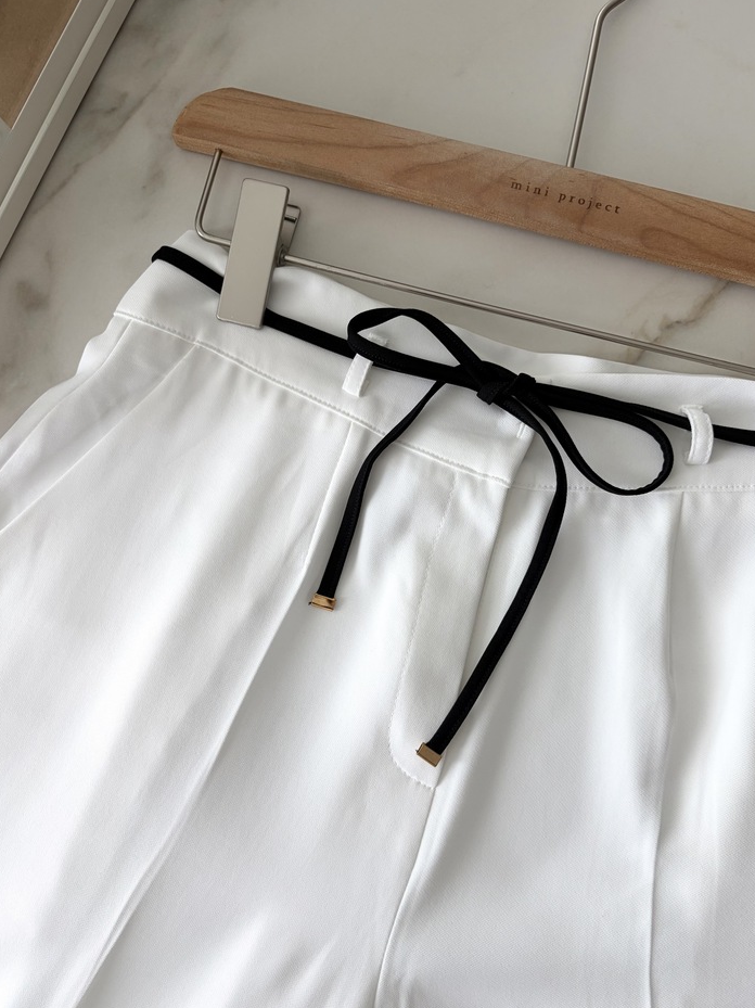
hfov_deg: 49.7
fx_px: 815
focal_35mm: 28
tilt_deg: -84.9
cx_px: 385
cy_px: 531
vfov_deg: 63.4
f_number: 1.6
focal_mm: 5.96
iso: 80
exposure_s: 1/120
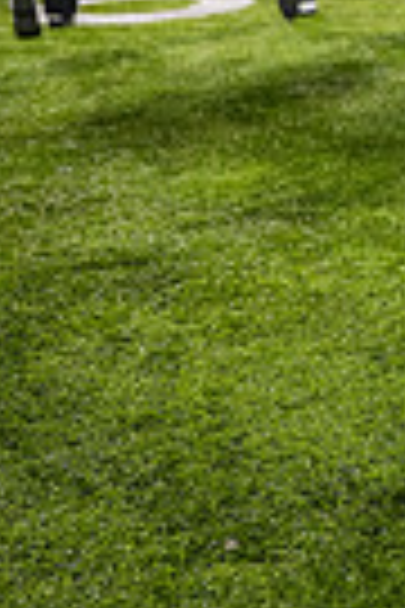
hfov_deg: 15.9
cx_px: 576
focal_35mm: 80
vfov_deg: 21.2
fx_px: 1350
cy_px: -320
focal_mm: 24
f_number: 3.2
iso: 1250
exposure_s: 1/500
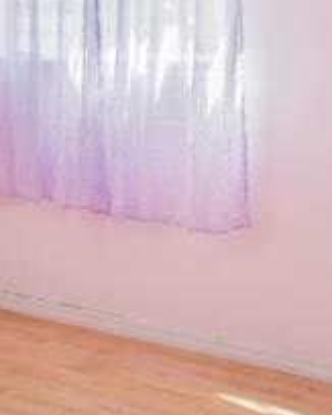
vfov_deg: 27.7
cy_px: 43
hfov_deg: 18.3
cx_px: -261
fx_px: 811
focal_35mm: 66
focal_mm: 14
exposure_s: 1/80
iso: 250
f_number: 9
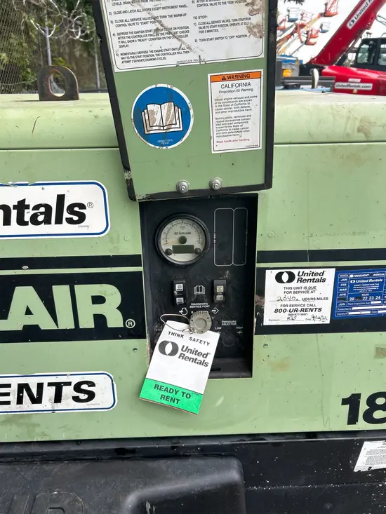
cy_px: 257
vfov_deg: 67.3
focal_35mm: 26
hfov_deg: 53.1
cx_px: 193
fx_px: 386
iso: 40
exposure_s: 1/282
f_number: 1.5
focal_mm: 5.7
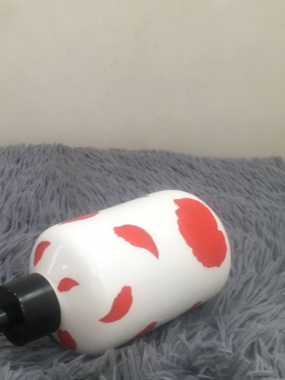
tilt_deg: -21.4
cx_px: 78
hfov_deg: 29.9
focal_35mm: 48
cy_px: 165
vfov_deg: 39.6
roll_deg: -1.3
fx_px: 527
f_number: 2.2
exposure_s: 1/33
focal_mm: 4.15
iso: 100
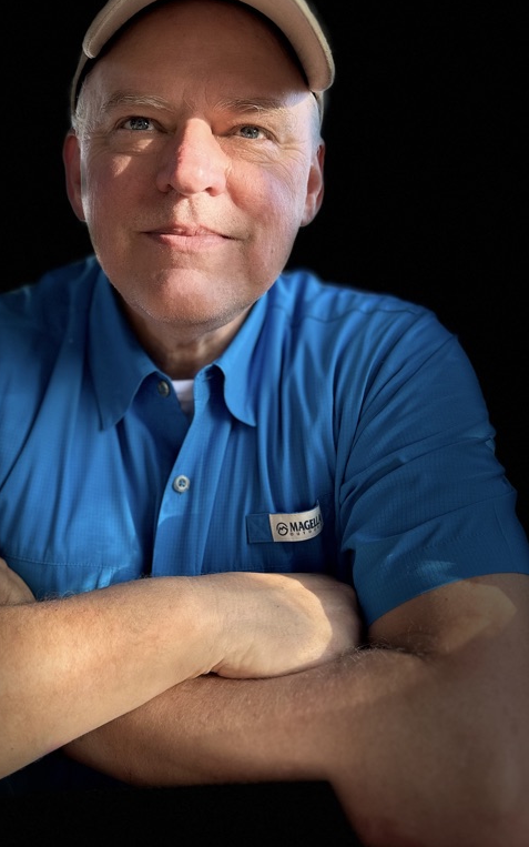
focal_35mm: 30
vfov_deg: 62.8
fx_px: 692
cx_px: 194
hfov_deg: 41.5
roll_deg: +0.9
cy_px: 396
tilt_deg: -7.9
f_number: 1.78
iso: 80
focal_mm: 6.86
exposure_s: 1/201
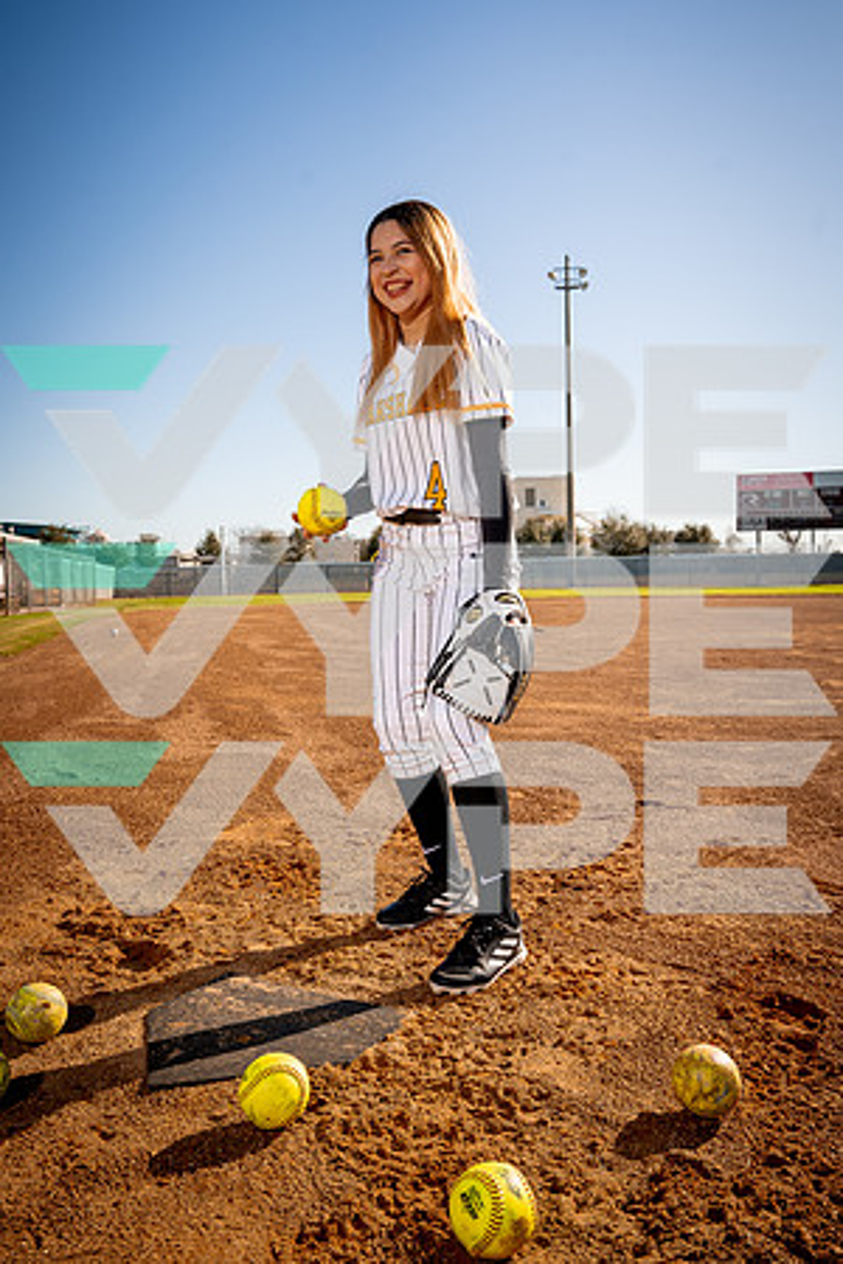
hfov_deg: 43.6
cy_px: 632
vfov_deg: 61.9
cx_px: 422
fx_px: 1054
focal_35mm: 30
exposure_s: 1/250
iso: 100
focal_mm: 30
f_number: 7.1
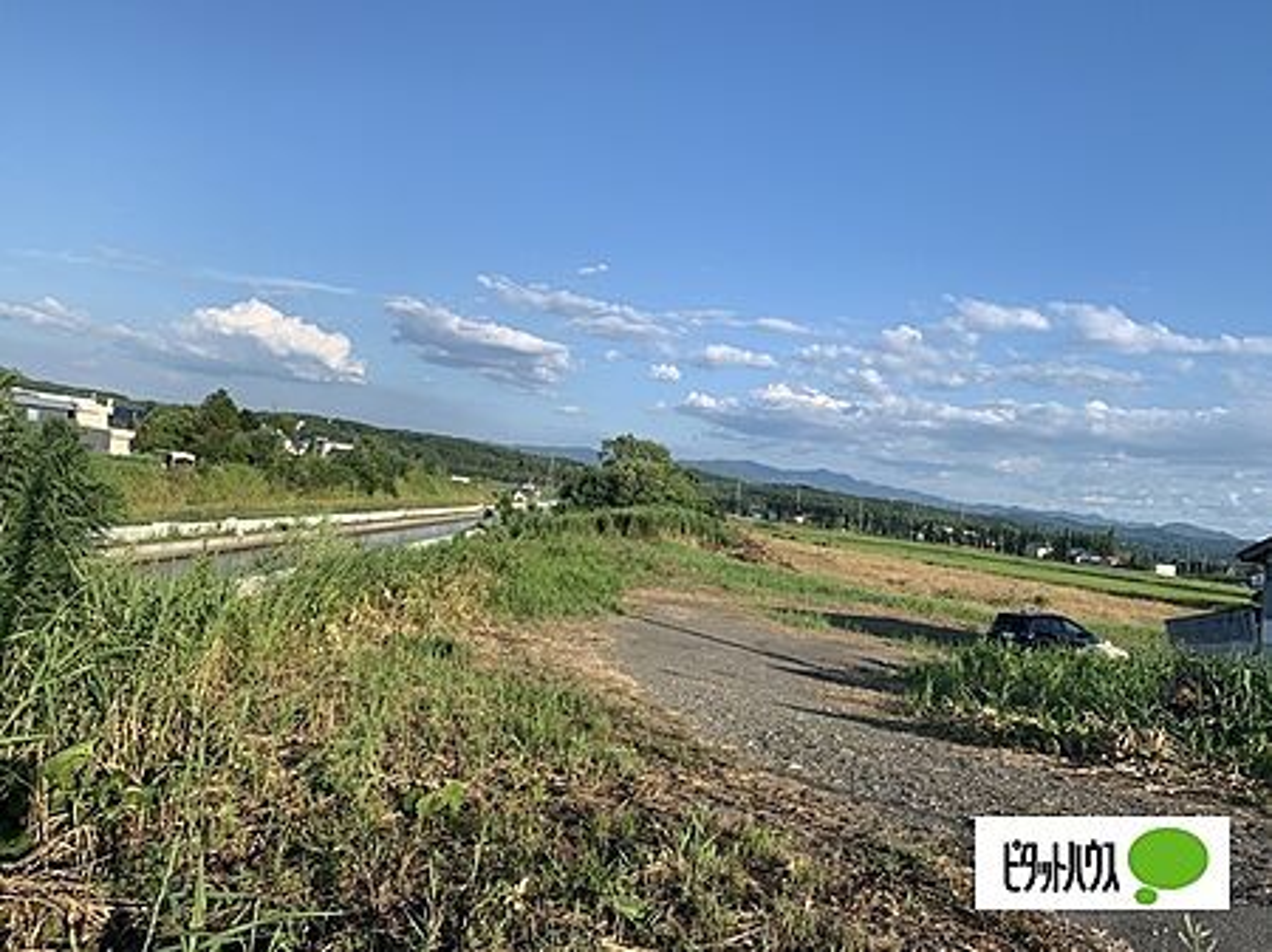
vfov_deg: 53.0
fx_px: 955
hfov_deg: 67.3
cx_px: 636
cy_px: 476
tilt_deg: +1.9
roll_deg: -6.6
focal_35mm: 26
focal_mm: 4.25
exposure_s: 1/1812
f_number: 1.8
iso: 25
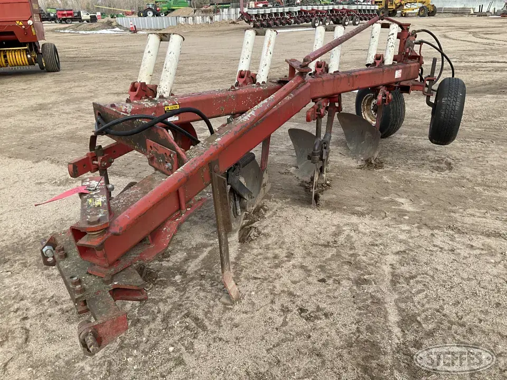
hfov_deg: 61.7
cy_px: 190
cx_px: 254
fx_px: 425
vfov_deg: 48.2
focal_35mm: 29
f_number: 1.8
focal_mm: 3
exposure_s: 1/642
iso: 25
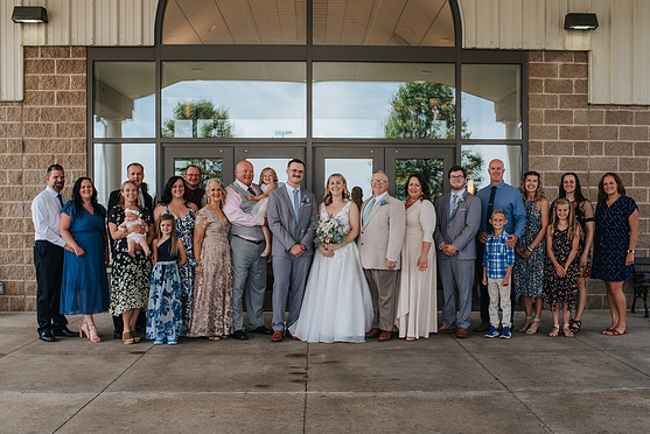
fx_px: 795
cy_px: 249
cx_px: 344
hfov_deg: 44.5
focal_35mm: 44
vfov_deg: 30.5
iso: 140
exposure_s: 1/320
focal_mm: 35
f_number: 3.5
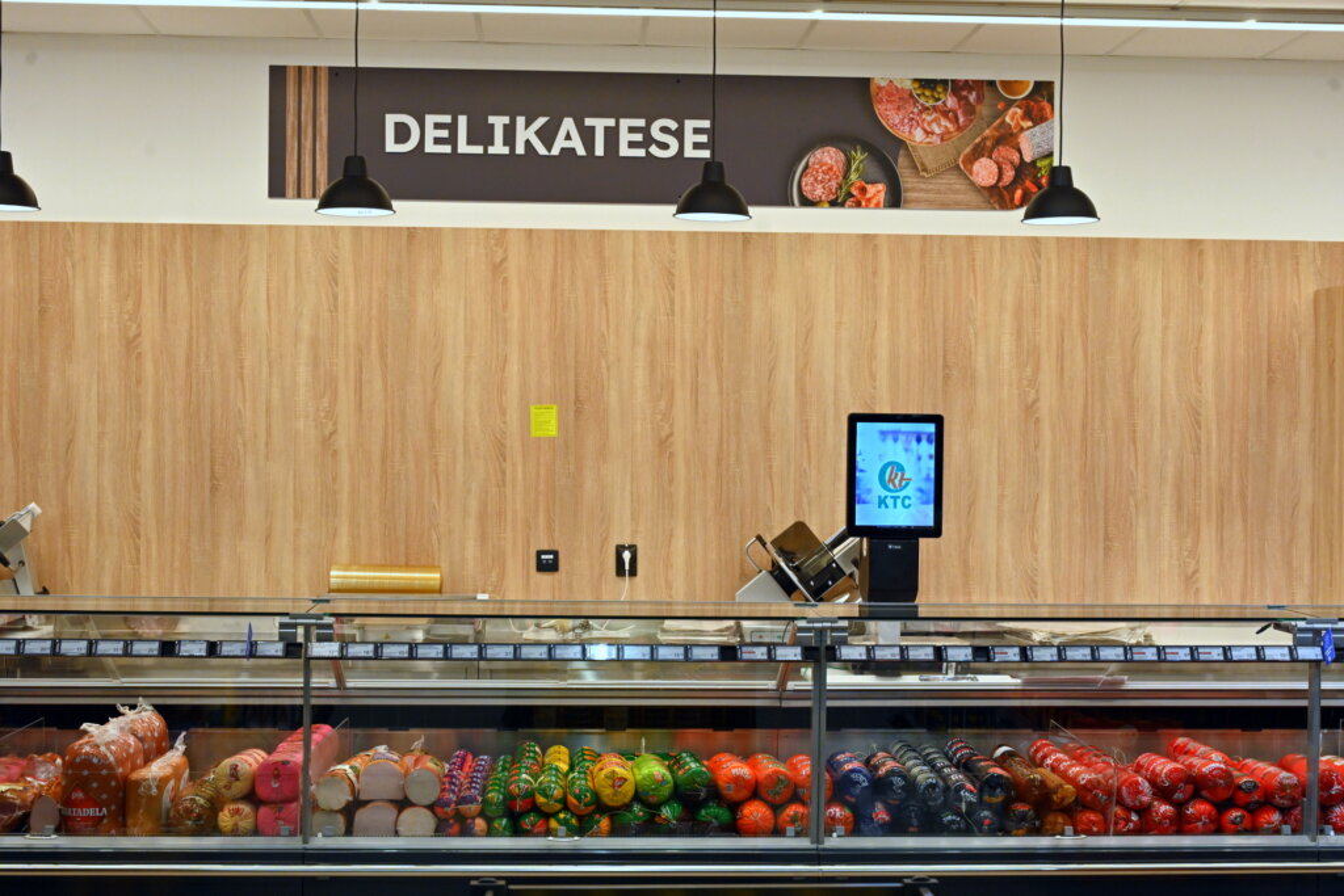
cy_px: 448
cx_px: 672
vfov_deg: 26.0
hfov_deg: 38.2
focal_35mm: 52
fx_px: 1941
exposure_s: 1/250
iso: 1250
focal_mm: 52
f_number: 7.1
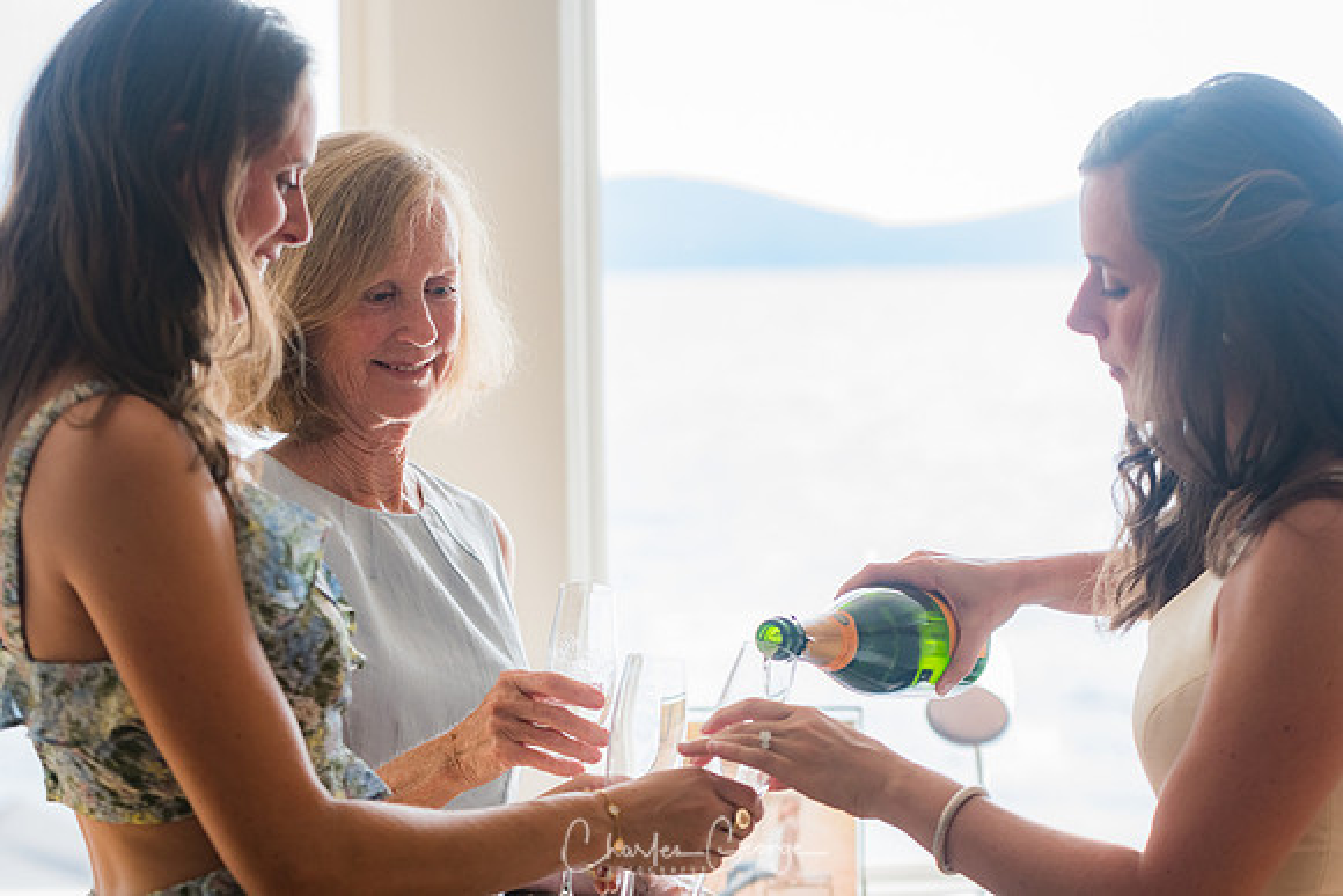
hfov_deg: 19.5
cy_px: 448
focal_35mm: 105
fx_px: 3918
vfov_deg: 13.0
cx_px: 672
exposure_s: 1/800
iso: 640
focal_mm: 70
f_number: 3.2
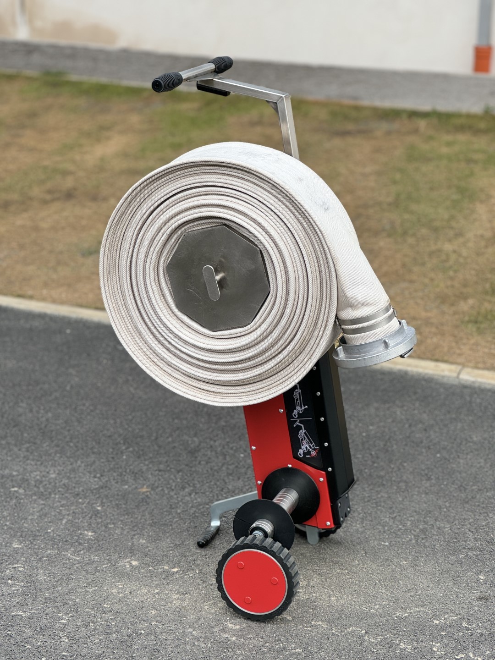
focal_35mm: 77
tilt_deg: -17.4
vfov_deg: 25.3
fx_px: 1468
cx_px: 248
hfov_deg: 19.1
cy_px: 330
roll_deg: -1.3
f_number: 2.8
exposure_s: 1/171
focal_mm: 9
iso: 25
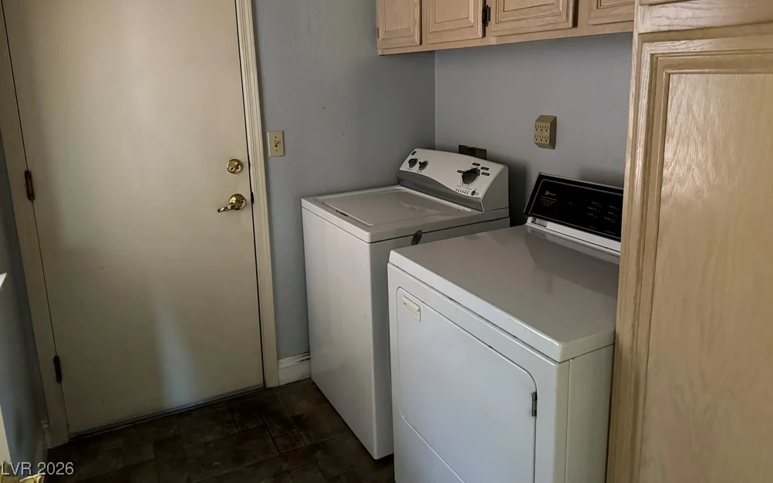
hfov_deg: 70.4
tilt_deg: -11.2
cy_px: 190
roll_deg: +1.2
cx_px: 391
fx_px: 548
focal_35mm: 26
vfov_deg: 47.3
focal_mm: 6.76
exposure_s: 1/30
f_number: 1.78
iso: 1000
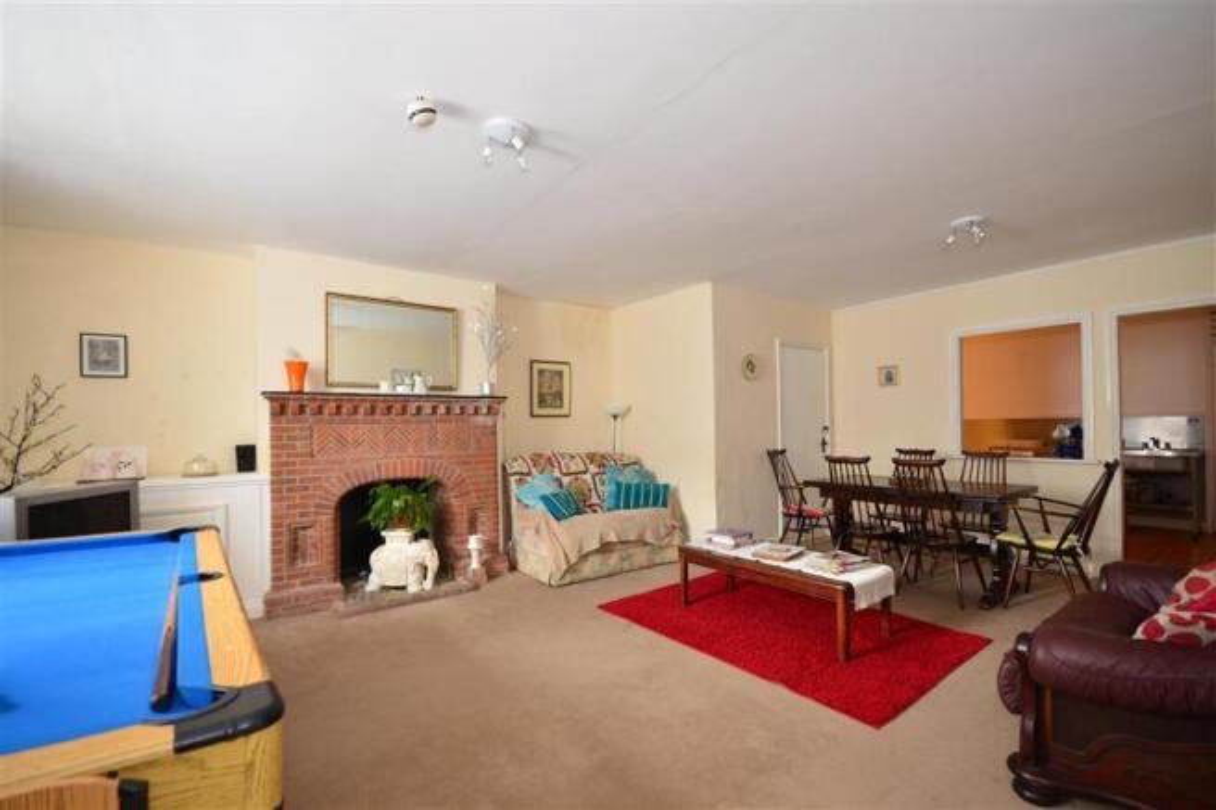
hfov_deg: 100.4
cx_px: 608
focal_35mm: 15
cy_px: 405
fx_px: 507
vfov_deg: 77.3
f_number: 6.3
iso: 640
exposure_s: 1/5
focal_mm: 10
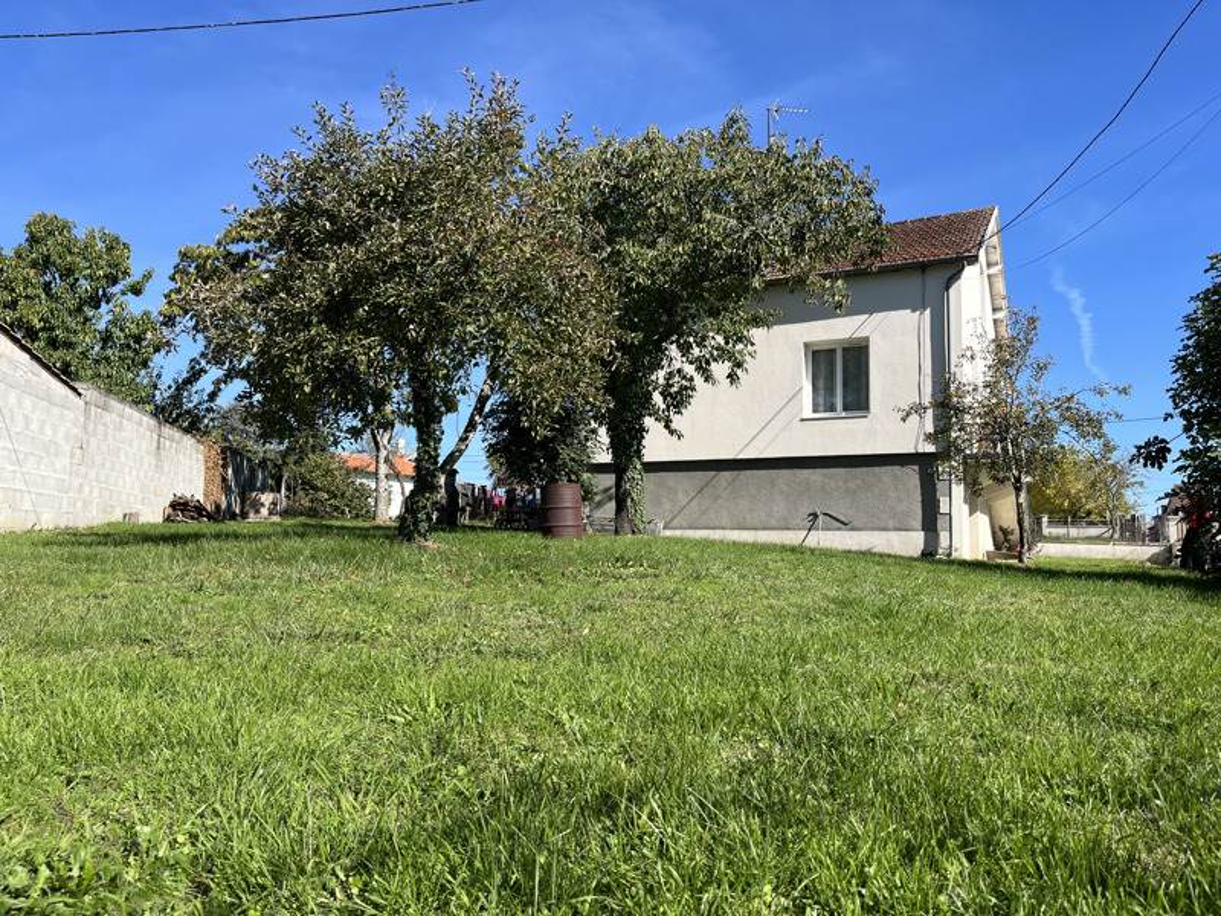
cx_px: 610
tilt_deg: +6.0
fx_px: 917
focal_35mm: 26
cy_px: 458
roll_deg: -0.3
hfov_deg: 67.3
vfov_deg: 53.1
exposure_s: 1/2632
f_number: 1.6
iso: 50
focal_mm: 5.1
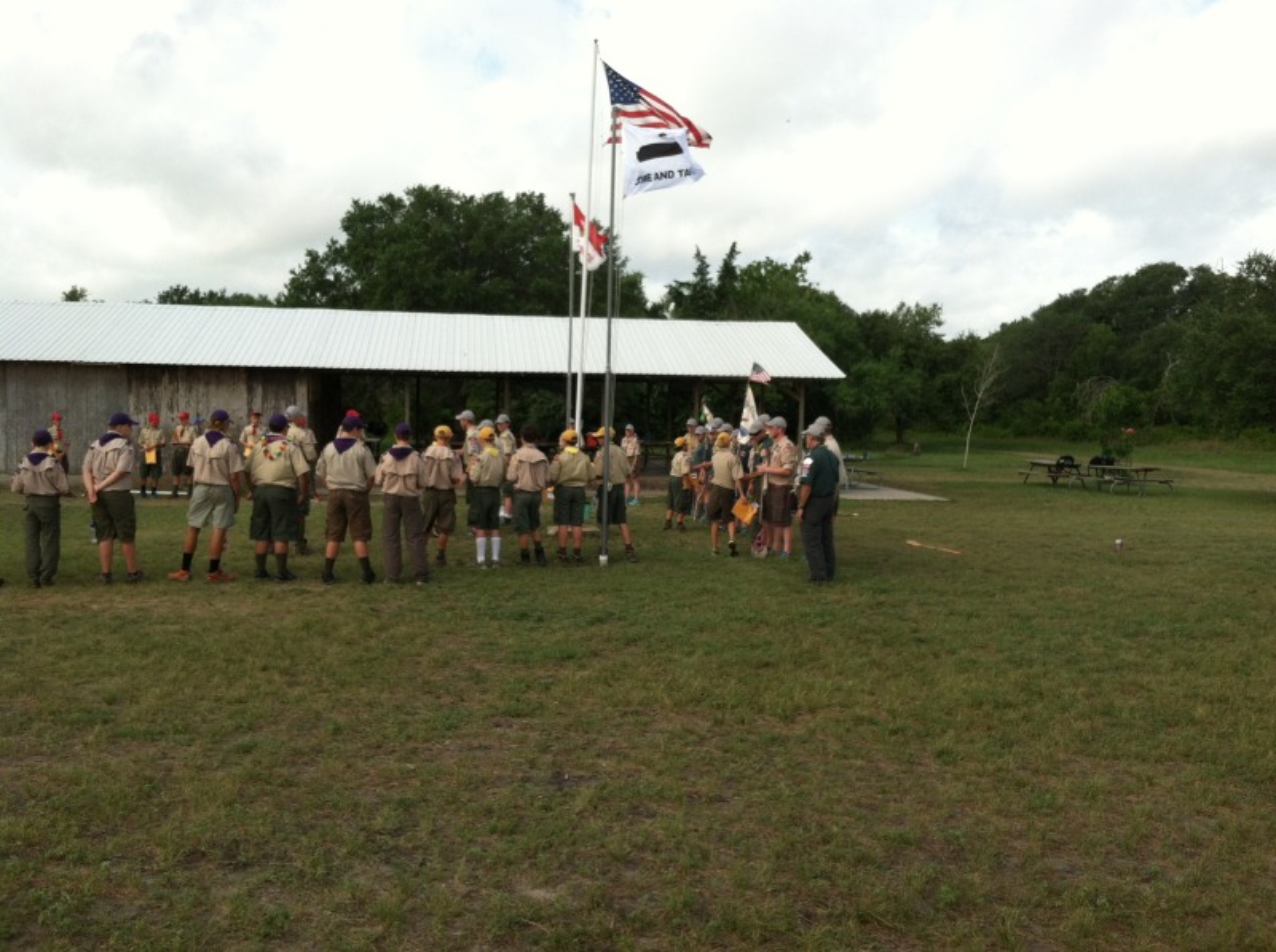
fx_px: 1288
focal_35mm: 35
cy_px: 476
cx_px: 638
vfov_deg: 40.6
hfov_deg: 52.7
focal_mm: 3.85
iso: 80
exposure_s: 1/625
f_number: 2.8
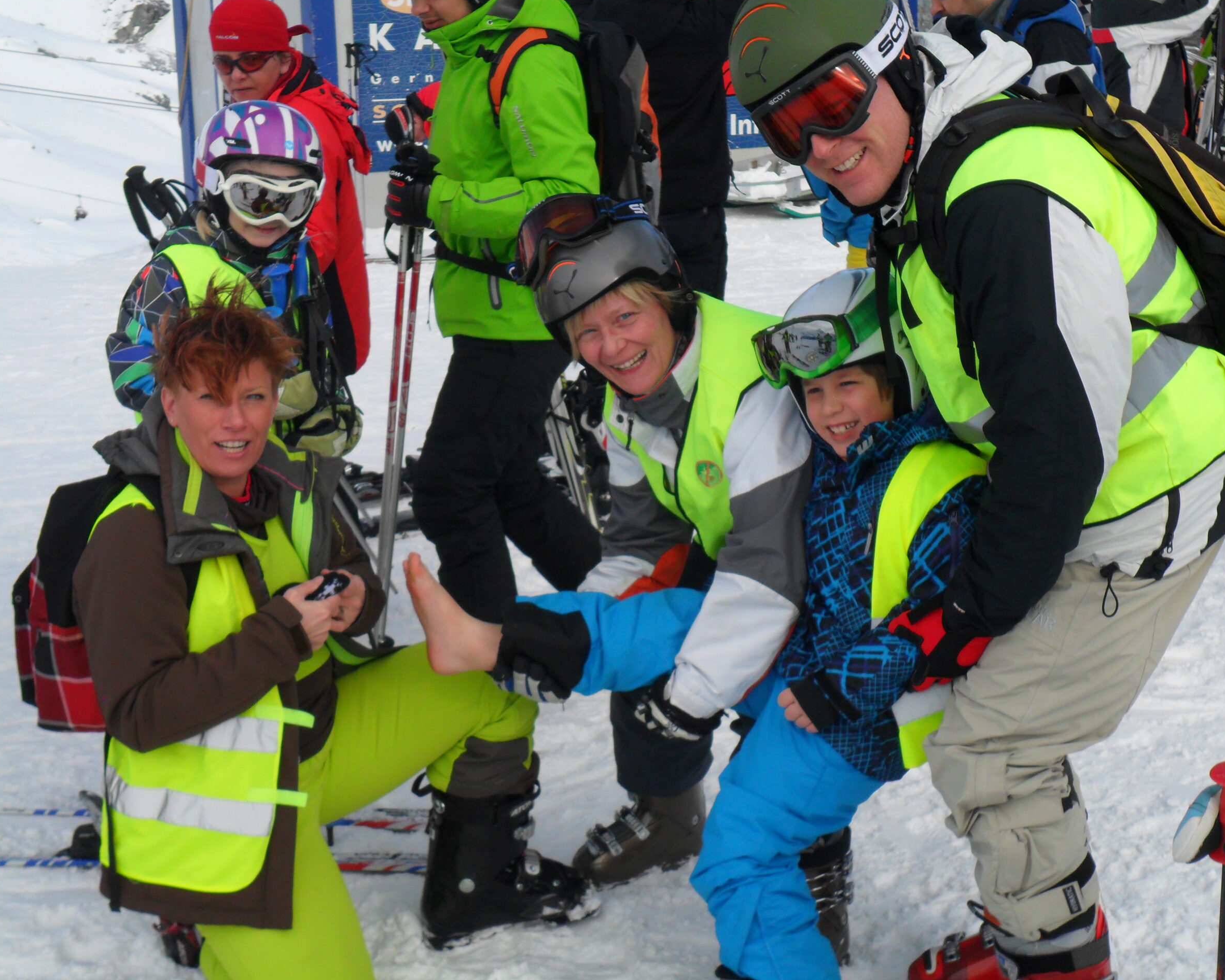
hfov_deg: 34.1
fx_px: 1994
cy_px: 483
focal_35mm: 55
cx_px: 659
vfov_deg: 27.6
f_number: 5
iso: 100
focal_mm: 9.3
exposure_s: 1/350
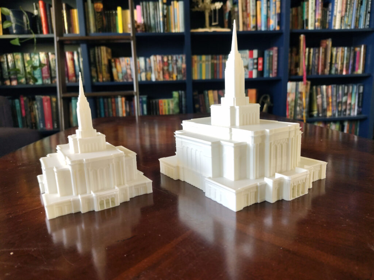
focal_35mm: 24
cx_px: 187
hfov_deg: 71.6
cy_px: 140
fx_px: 259
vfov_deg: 56.8
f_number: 1.8
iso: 100
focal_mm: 5.56
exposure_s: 1/15
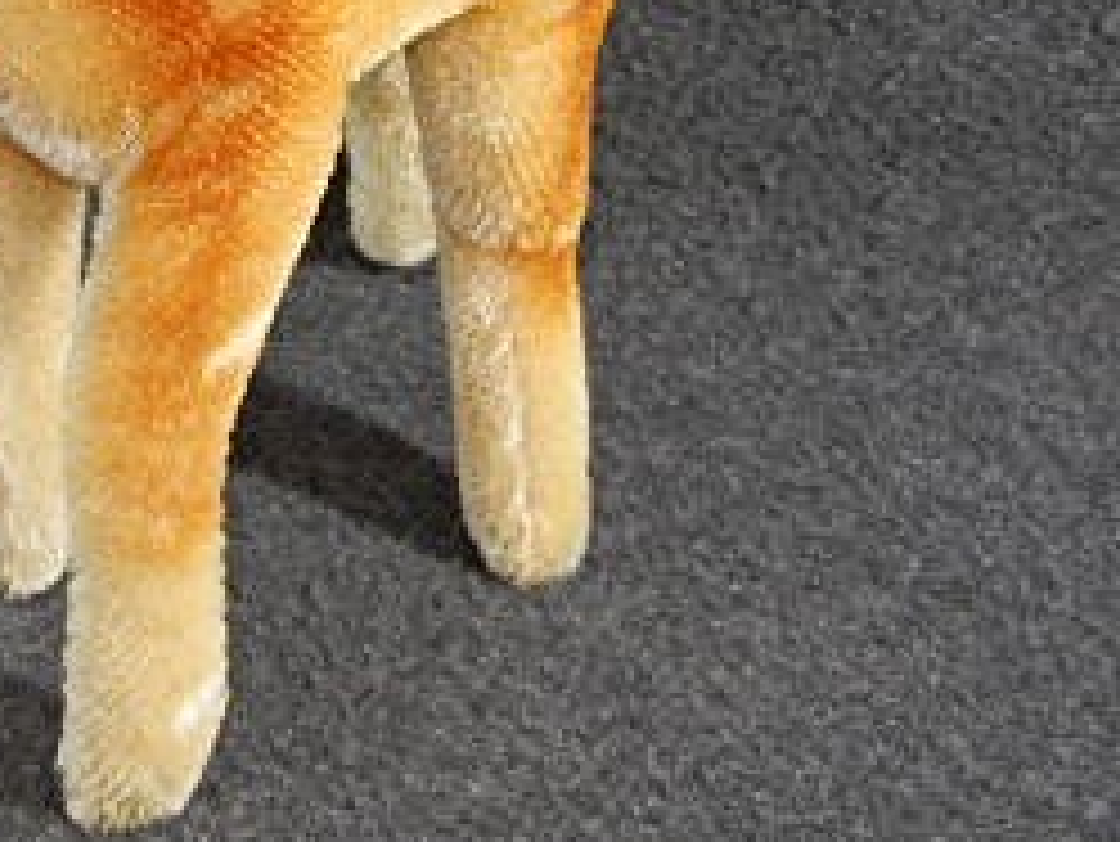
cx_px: 184
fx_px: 2493
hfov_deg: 24.8
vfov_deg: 18.4
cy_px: -99
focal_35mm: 77
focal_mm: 5.4
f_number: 3.5
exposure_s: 1/30
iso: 568
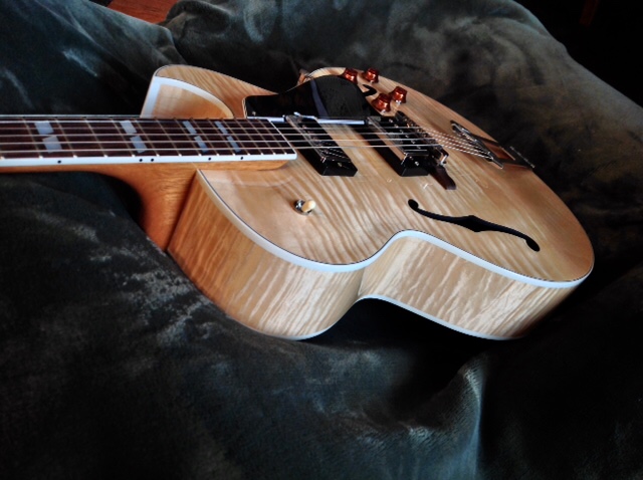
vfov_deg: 40.6
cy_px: 240
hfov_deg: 52.7
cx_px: 322
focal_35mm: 35
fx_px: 649
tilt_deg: -59.6
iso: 50
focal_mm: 4.28
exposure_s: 1/40
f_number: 2.4
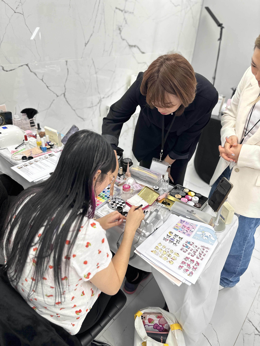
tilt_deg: -31.6
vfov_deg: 71.6
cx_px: 130
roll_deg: -3.9
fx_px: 240
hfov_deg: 56.8
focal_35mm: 24
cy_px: 173
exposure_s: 1/120
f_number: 1.78
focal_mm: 6.86
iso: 80
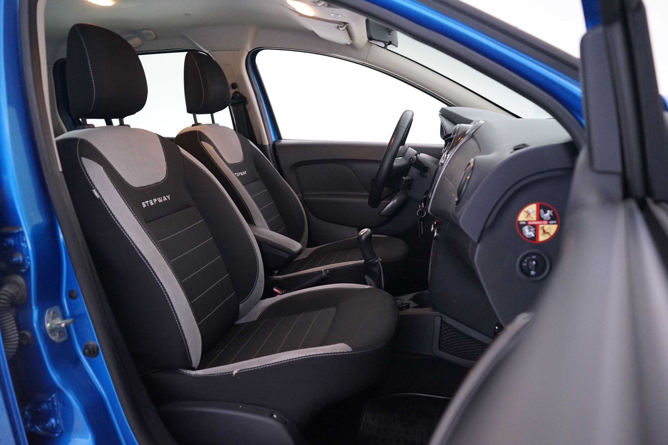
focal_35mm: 29
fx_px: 538
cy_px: 222
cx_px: 334
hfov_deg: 63.7
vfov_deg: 45.0
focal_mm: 29
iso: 4000
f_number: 4.5
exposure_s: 1/13
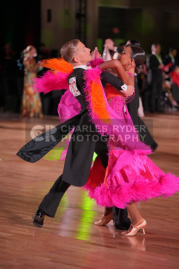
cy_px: 134
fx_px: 894
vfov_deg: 17.1
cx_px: 90
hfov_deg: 11.4
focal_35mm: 120
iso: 1000
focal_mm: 120
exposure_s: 1/400
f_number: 2.8
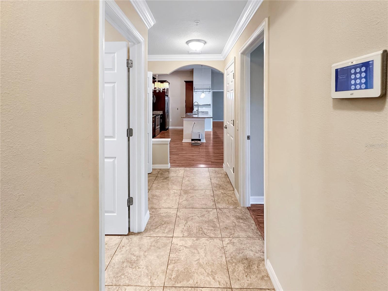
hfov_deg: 102.1
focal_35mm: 14
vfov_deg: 85.7
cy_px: 146
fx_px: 157
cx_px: 194
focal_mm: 2.22
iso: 250
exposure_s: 1/60
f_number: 2.2
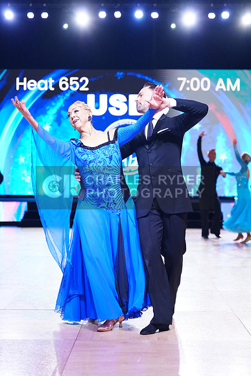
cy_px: 188
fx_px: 732
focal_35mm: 70
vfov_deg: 28.8
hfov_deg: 19.5
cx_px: 126
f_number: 2.8
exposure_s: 1/500
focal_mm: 70
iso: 2000
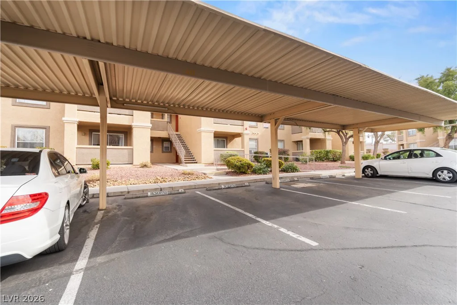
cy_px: 152
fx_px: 190
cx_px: 228
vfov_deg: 77.3
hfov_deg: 100.4
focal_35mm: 15
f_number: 8
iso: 400
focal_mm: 10
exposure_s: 1/400
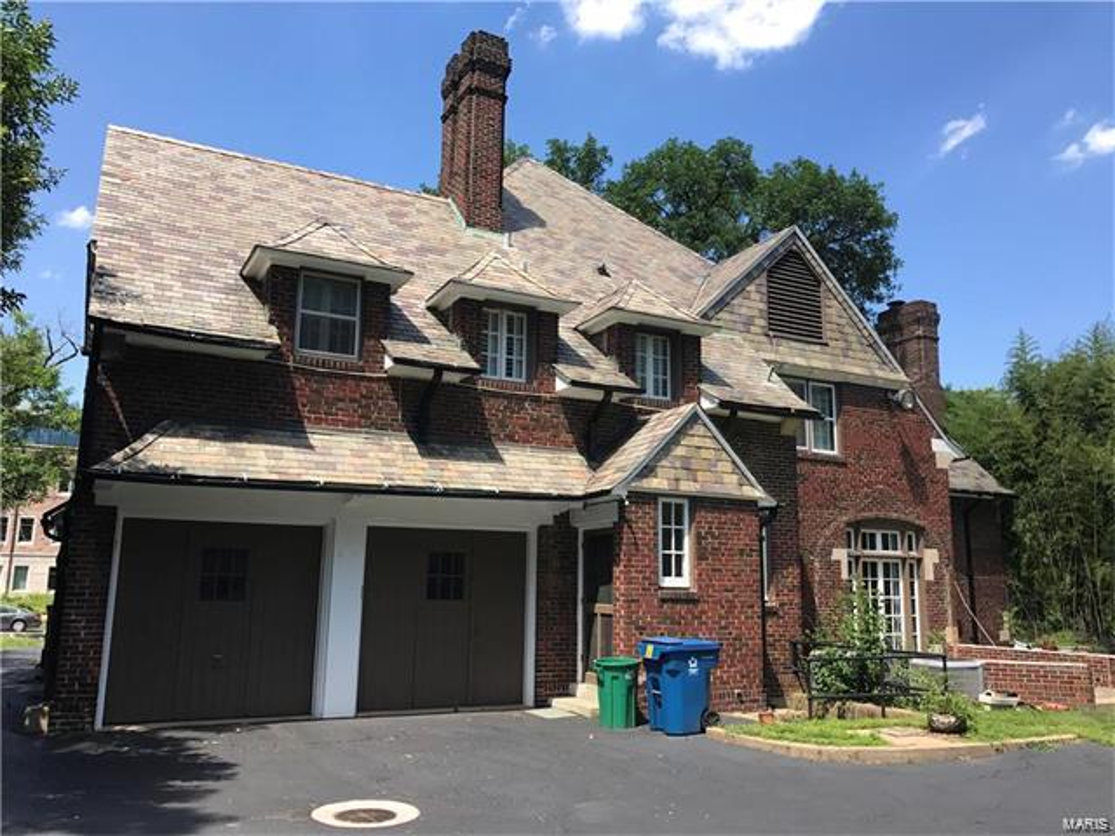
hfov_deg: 63.4
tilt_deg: +11.0
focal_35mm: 28
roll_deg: -1.2
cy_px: 418
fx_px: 902
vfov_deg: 49.7
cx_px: 558
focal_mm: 3.99
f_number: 1.8
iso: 20
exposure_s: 1/1126
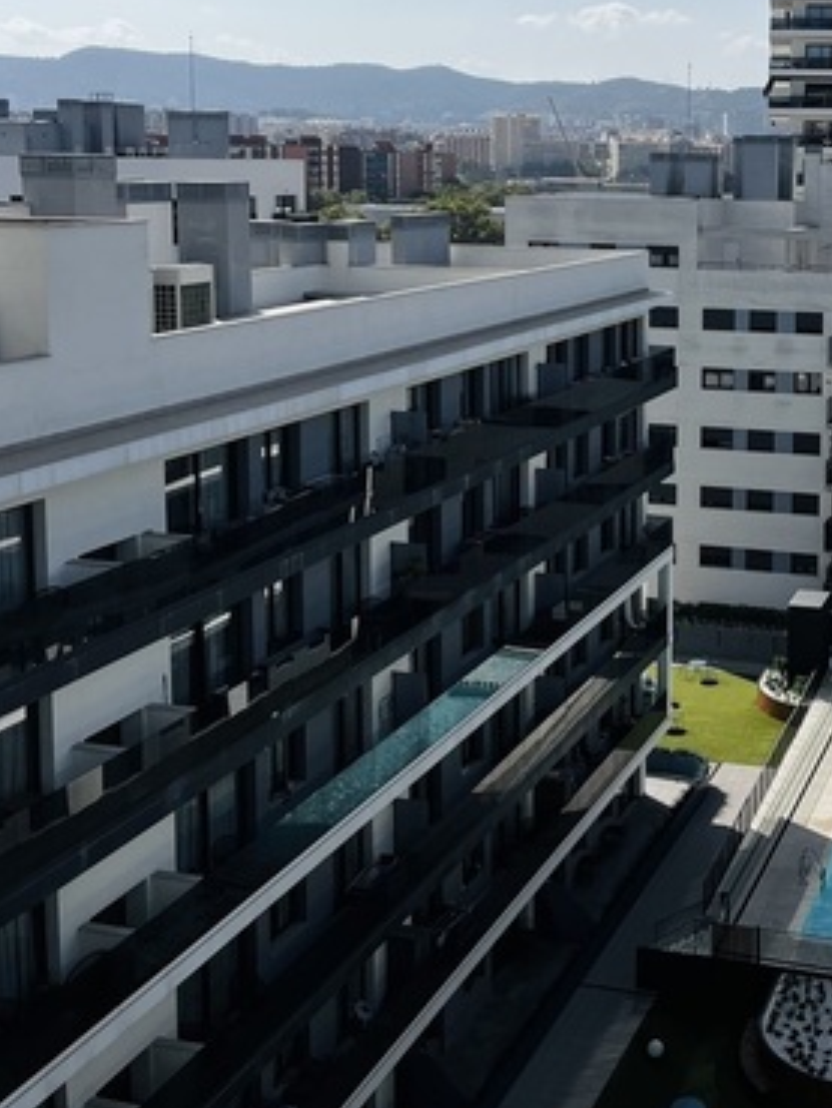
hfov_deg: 29.8
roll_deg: -1.0
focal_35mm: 47
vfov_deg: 39.7
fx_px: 1505
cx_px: 727
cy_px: 329
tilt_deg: -7.8
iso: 50
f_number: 1.6
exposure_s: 1/5848
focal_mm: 5.1
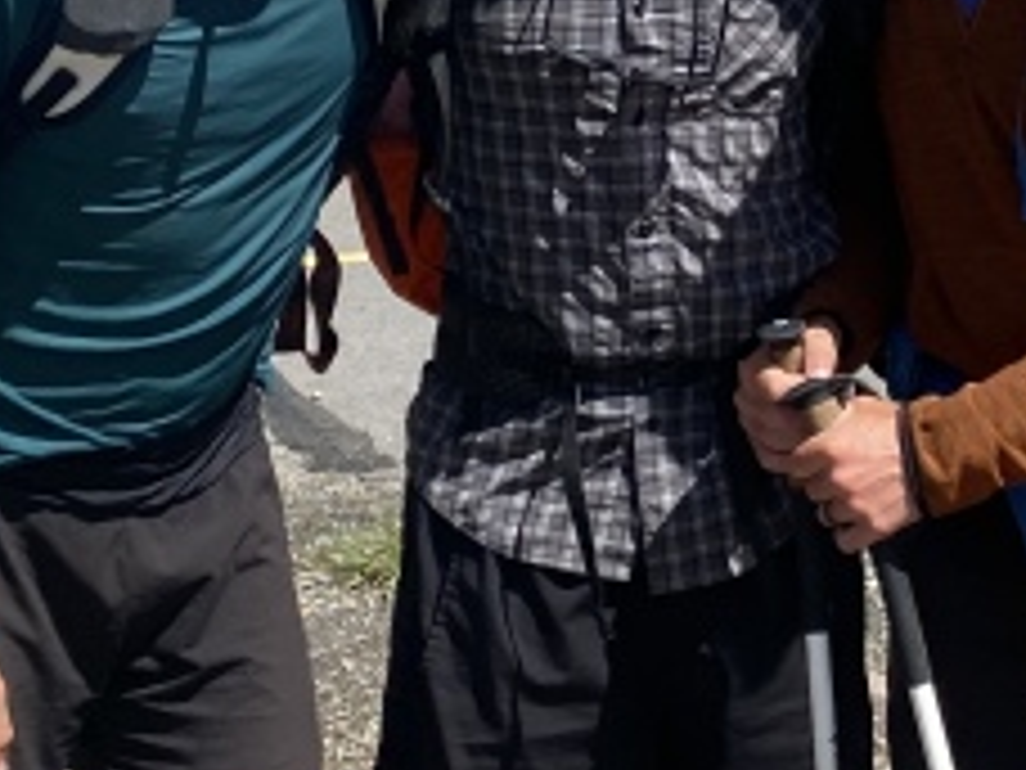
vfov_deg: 12.5
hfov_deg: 16.7
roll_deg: +0.4
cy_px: 41
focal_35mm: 117
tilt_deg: -7.3
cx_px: 878
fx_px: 3468
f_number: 1.8
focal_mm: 4.25
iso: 32
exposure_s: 1/2513
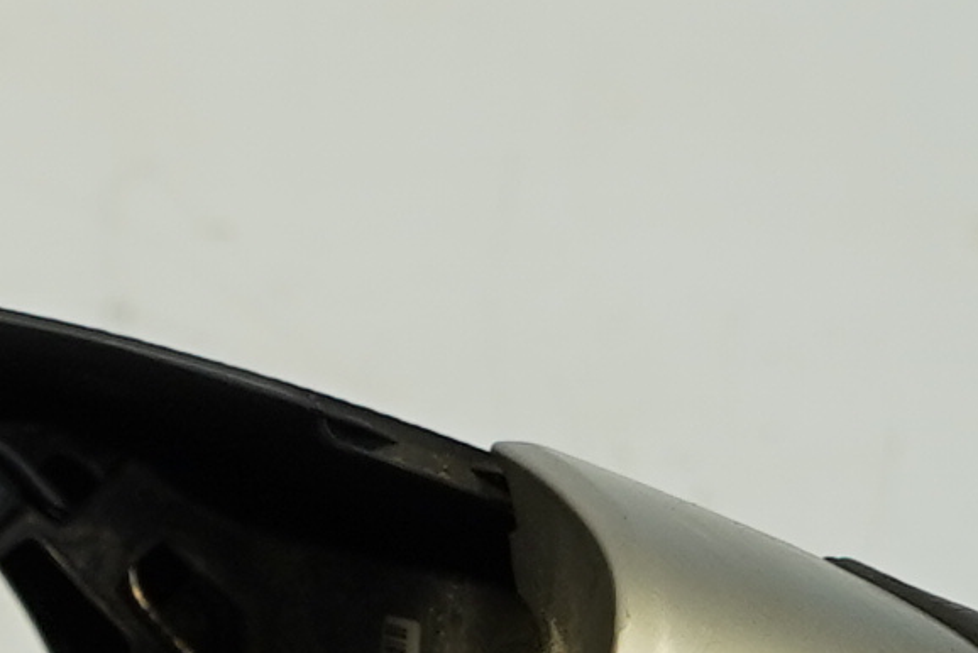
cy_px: 993
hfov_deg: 8.2
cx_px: -528
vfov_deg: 5.6
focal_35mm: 245
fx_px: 6659
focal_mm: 24
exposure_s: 1/160
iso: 320
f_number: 4
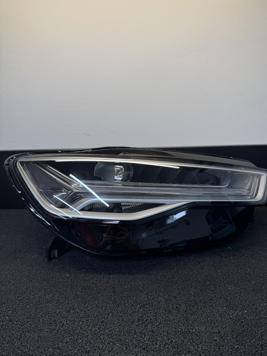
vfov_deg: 69.4
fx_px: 257
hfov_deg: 54.9
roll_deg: +1.4
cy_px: 180
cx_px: 139
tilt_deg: -16.2
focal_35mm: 25
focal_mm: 6.76
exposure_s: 1/121
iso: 50
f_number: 1.78
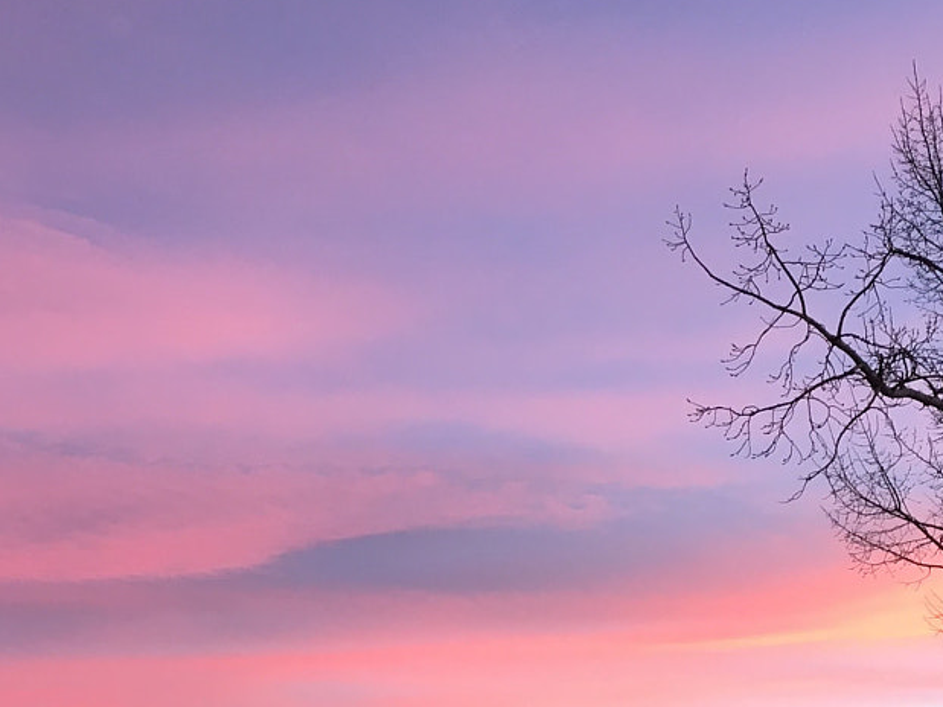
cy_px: 574
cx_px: 218
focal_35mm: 75
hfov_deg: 25.6
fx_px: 2043
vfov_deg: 19.4
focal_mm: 4.15
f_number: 2.2
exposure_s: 1/30
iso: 64
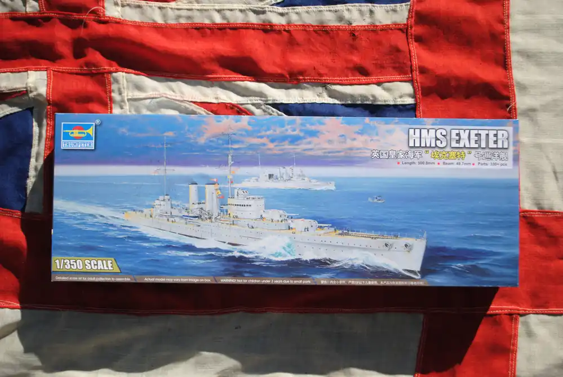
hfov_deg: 43.6
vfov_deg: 30.0
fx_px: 705
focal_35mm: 45
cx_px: 282
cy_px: 188
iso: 100
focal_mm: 30
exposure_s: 1/640
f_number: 4.5
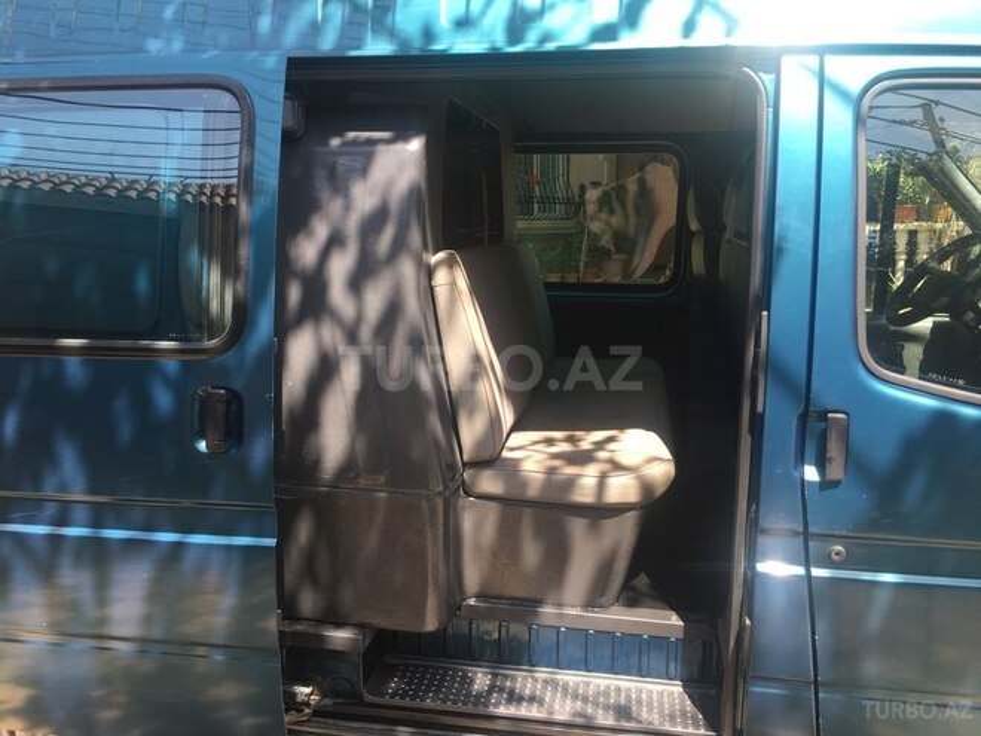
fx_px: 822
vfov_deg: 48.2
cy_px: 368
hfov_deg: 61.7
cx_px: 490
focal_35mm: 29
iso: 25
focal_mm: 4.15
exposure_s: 1/187
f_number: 2.2
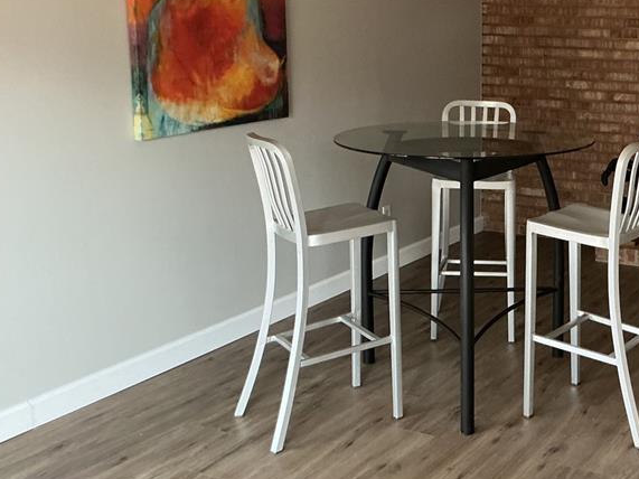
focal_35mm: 52
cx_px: 564
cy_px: 171
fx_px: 960
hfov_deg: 34.9
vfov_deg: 27.9
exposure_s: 1/40
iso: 200
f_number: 1.8
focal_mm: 3
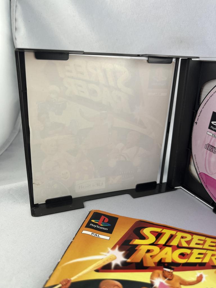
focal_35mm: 26
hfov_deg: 53.1
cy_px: 144
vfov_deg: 67.3
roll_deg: -2.1
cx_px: 108
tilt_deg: -21.7
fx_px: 216
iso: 50
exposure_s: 1/370
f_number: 1.6
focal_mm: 5.1
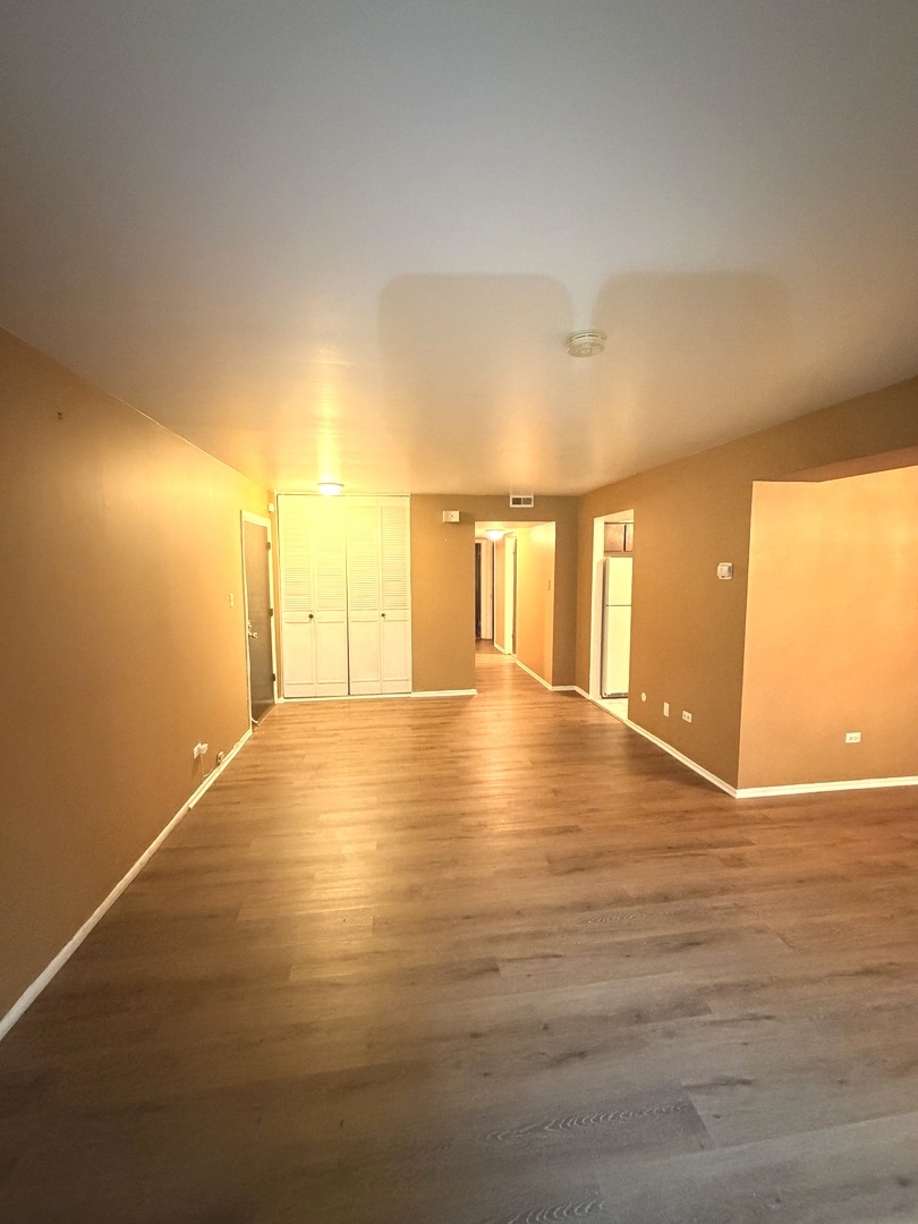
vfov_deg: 102.1
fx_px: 495
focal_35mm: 14
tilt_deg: -5.7
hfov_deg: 85.7
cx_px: 459
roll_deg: +0.6
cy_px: 612
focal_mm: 2.22
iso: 1000
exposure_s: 1/40
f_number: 2.2
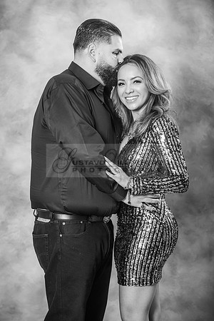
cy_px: 160
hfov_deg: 9.1
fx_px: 1337
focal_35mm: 150
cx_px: 107
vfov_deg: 13.7
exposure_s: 1/250
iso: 160
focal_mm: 150
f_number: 5
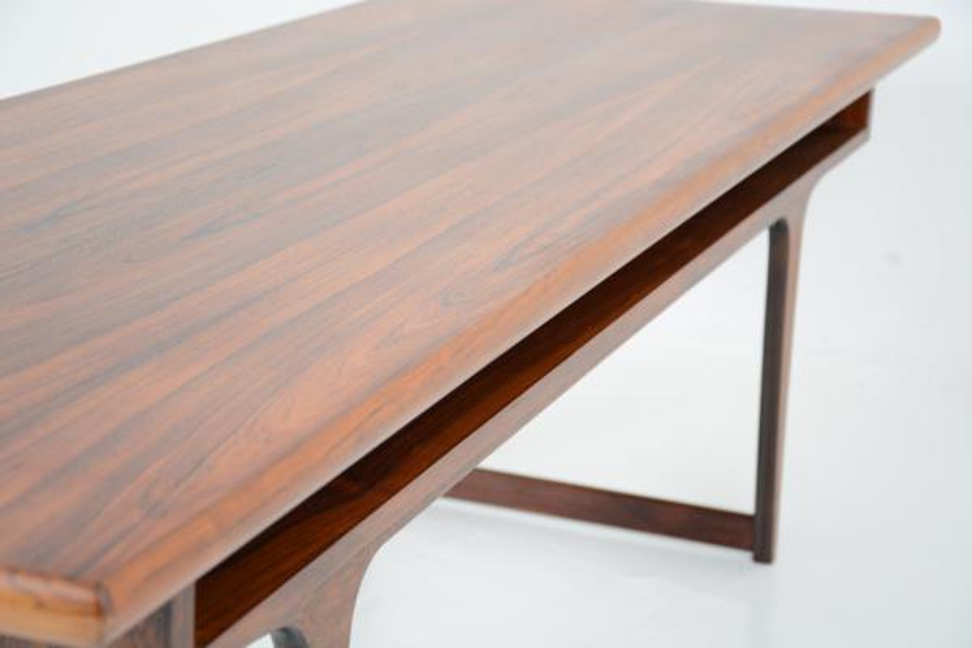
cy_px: 324
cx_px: 486
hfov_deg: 23.4
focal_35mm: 87
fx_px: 2349
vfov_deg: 15.7
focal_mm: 58
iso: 250
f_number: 5
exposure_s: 1/80
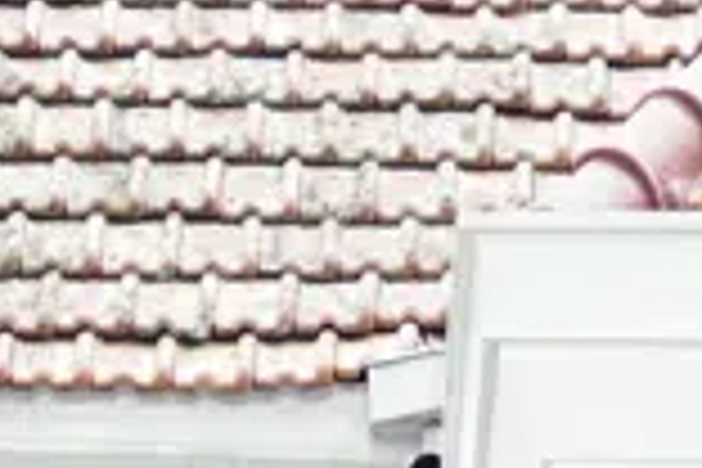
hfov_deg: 7.4
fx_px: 5401
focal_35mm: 277
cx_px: 860
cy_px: 792
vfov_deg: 4.9
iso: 160
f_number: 1.4
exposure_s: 1/800
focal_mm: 30
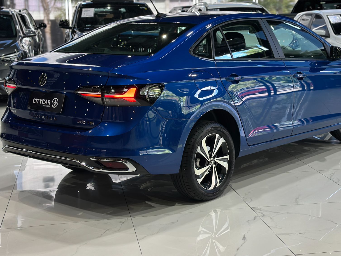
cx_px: 188
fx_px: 601
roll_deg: +0.9
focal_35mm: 61
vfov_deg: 24.0
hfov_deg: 31.7
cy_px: 94
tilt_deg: -8.0
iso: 125
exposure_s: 1/120
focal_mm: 6.86
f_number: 1.78
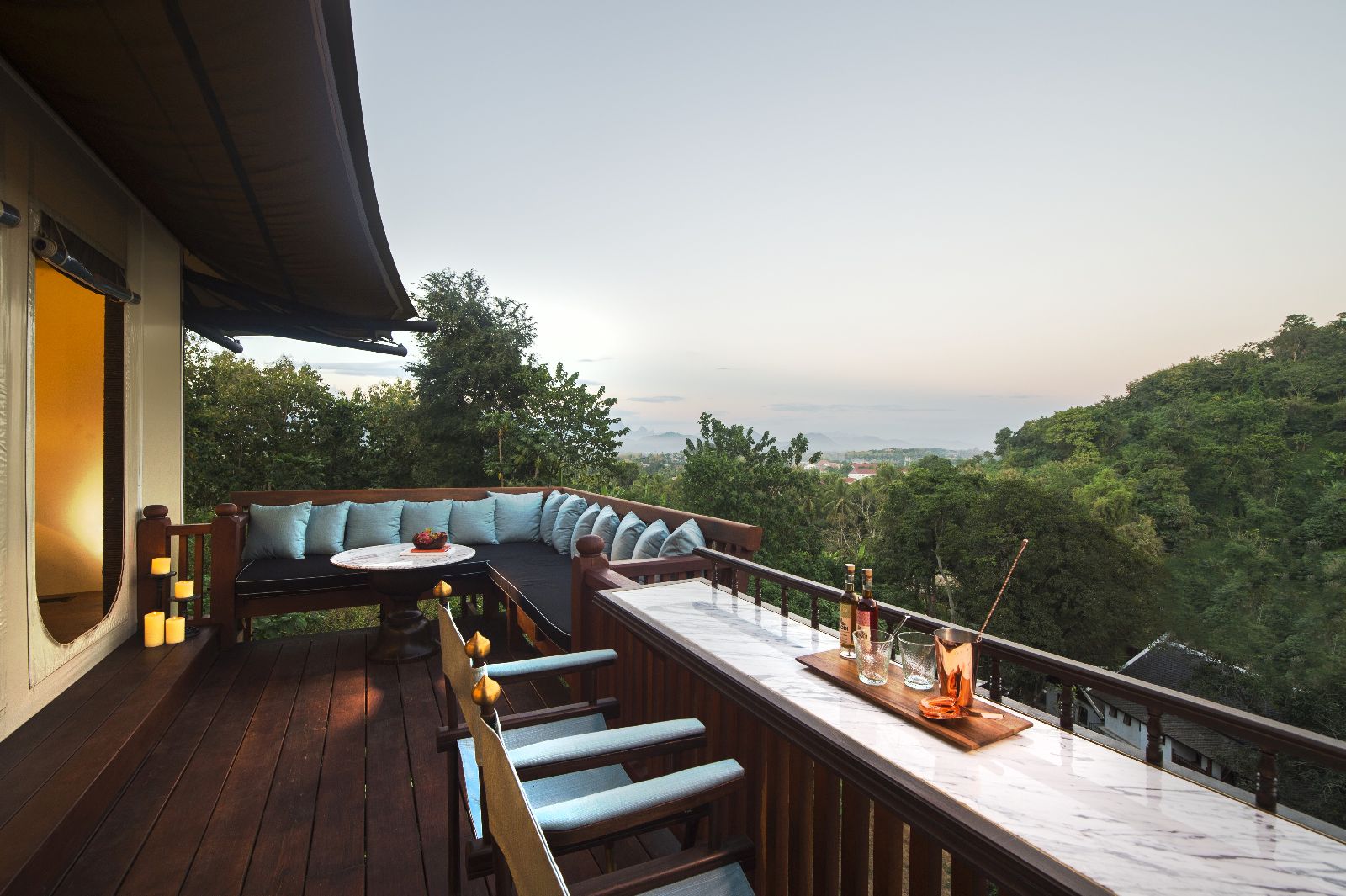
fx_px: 561
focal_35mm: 15
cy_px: 448
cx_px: 673
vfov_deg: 77.3
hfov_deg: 100.4
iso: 400
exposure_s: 1/15
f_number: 9
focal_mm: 15
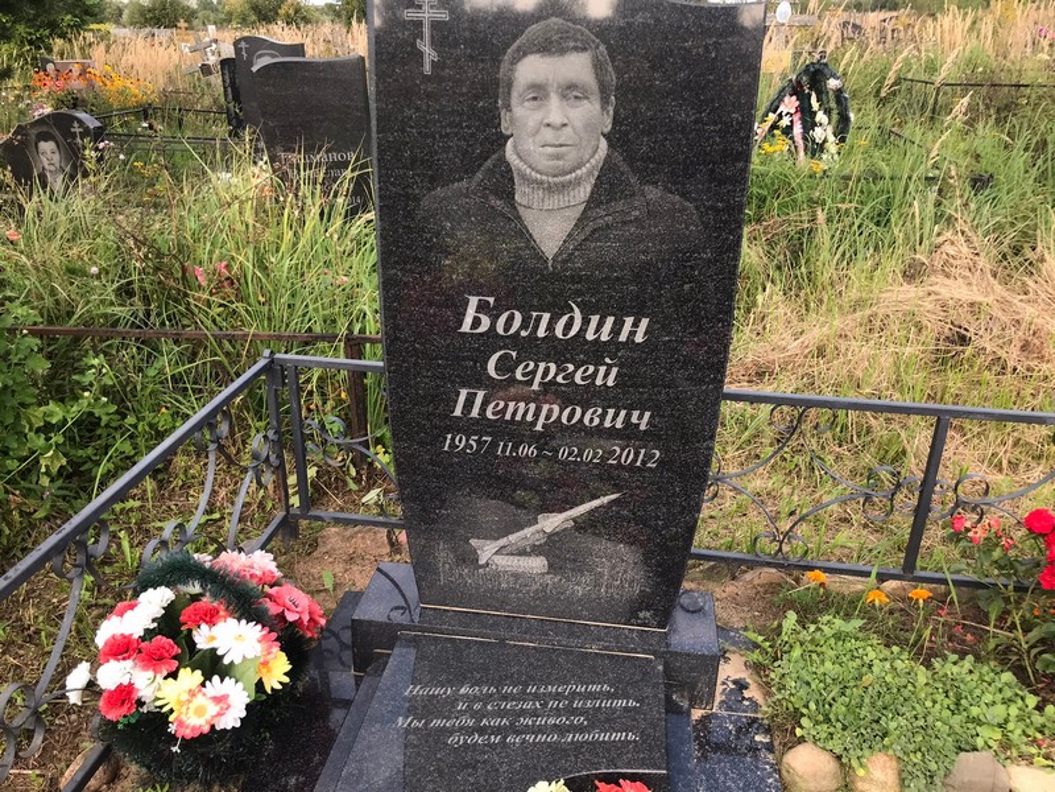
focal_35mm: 28
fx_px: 853
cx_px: 528
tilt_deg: -22.5
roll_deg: -0.4
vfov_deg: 49.7
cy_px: 396
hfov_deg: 63.4
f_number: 1.8
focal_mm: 3.99
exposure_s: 1/396
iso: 20
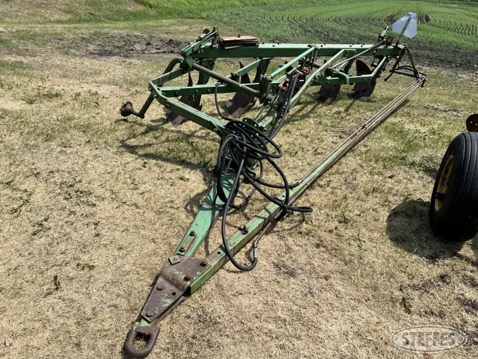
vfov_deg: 53.1
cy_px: 180
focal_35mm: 26
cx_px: 239
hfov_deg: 67.3
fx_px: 359
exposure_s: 1/3968
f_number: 1.5
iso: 50
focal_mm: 5.7
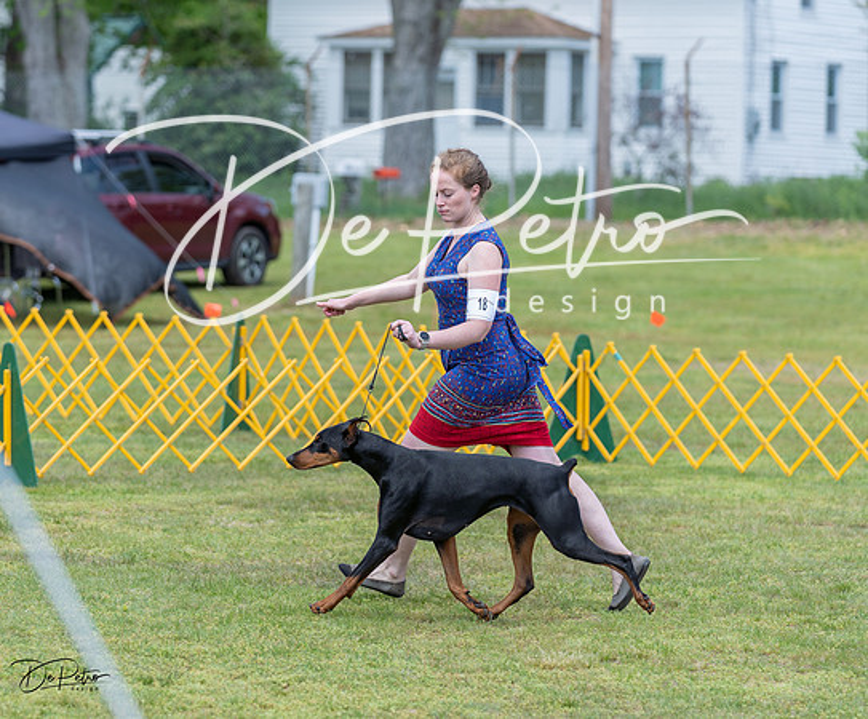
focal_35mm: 177
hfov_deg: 10.7
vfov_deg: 8.9
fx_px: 4615
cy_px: 362
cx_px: 335
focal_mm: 123
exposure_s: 1/800
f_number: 3.2
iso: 100
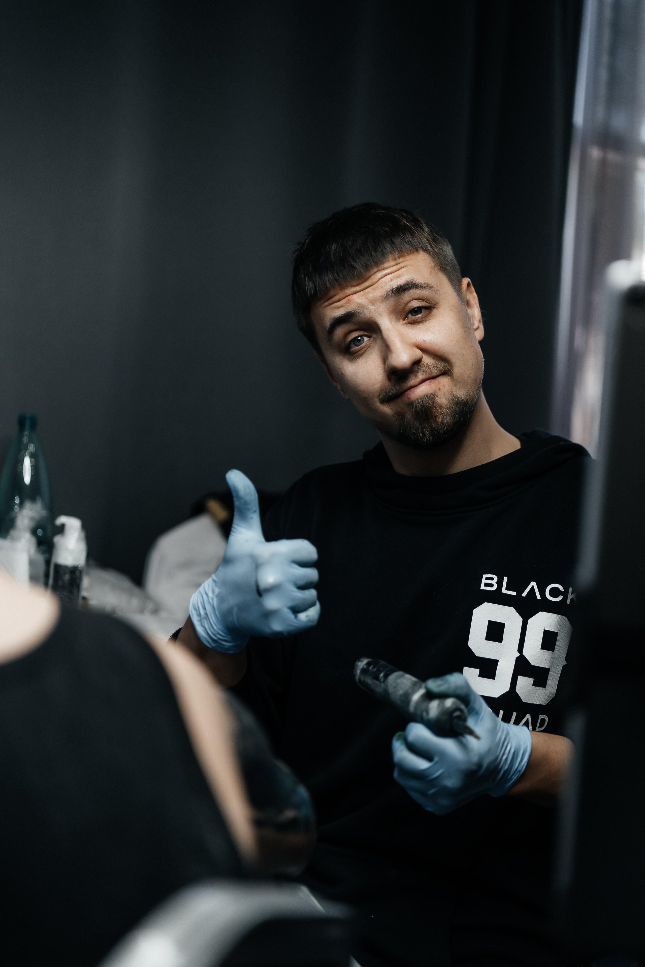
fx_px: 1209
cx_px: 322
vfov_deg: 43.6
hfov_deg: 29.9
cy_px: 484
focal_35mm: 45
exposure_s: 1/250
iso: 250
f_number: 1.8
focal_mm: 45
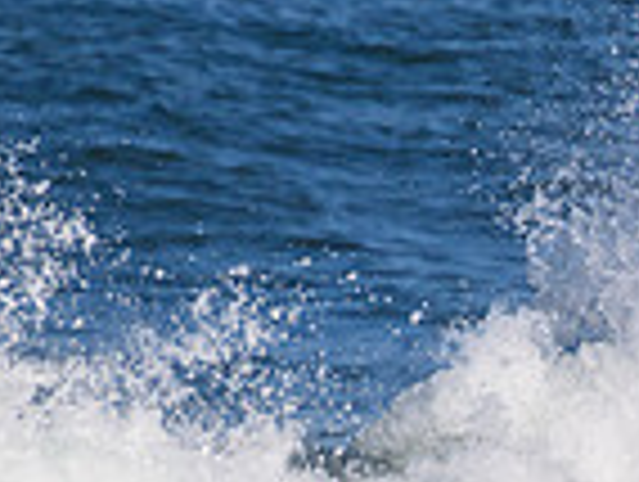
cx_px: 1220
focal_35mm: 3140
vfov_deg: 0.5
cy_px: 570
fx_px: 58061
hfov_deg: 0.6
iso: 1400
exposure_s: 1/2000
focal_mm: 800
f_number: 11
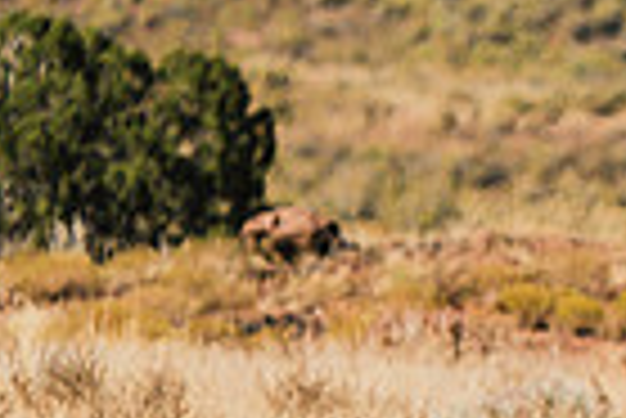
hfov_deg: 1.3
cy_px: 645
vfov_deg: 0.9
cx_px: 1279
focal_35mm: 1544
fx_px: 26876
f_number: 6.3
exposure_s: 1/1000
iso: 160
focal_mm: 371
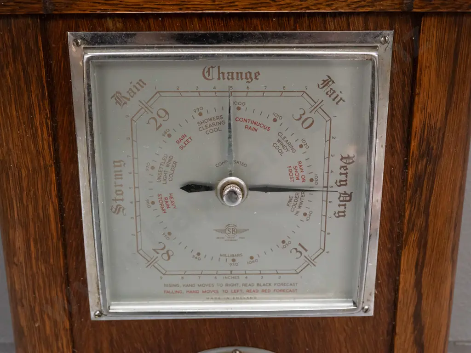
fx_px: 680
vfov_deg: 29.1
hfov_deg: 38.2
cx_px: 236
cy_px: 176
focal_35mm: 50
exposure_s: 1/100
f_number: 5.6
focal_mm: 25
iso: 3200
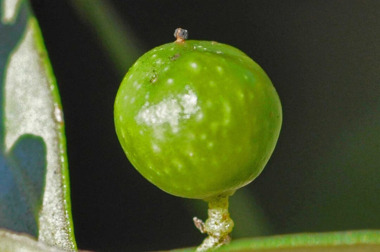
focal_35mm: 158
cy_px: 126
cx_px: 190
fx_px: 1660
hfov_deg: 13.1
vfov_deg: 8.7
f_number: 8
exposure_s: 1/1000
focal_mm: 105
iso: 800
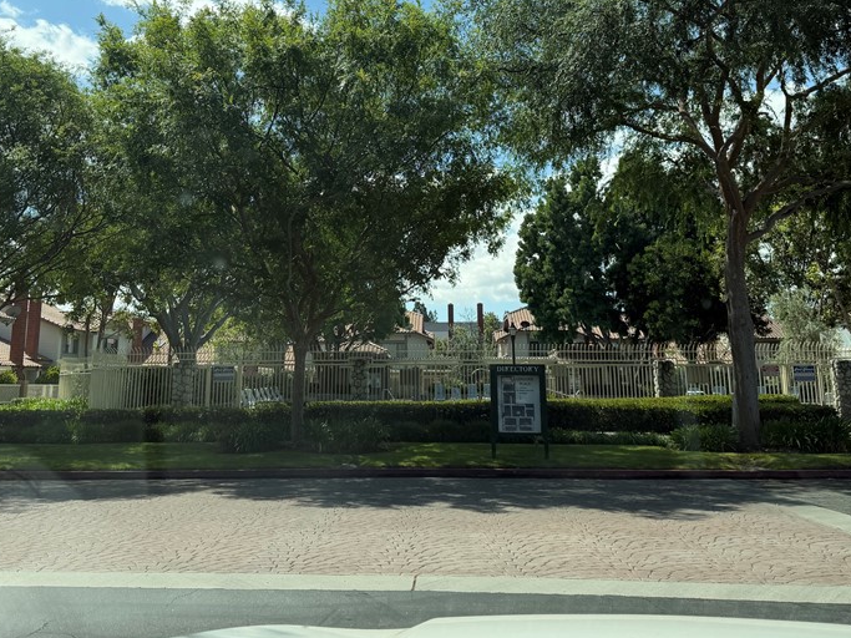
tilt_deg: +11.5
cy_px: 192
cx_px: 400
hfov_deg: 51.3
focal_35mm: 36
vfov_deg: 39.0
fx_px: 885
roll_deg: +0.3
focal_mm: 6.76
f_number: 1.78
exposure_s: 1/3953
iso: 100
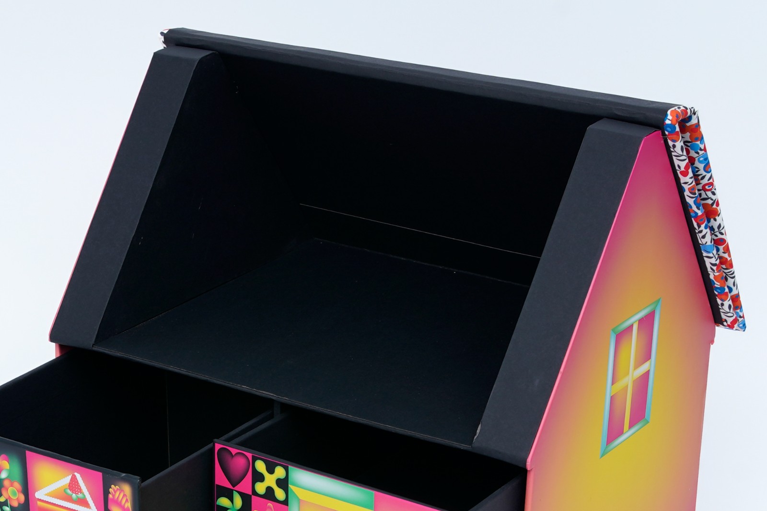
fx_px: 1108
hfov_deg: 38.2
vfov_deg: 26.0
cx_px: 384
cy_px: 256
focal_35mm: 52
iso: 100
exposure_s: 1/125
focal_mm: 35
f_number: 10
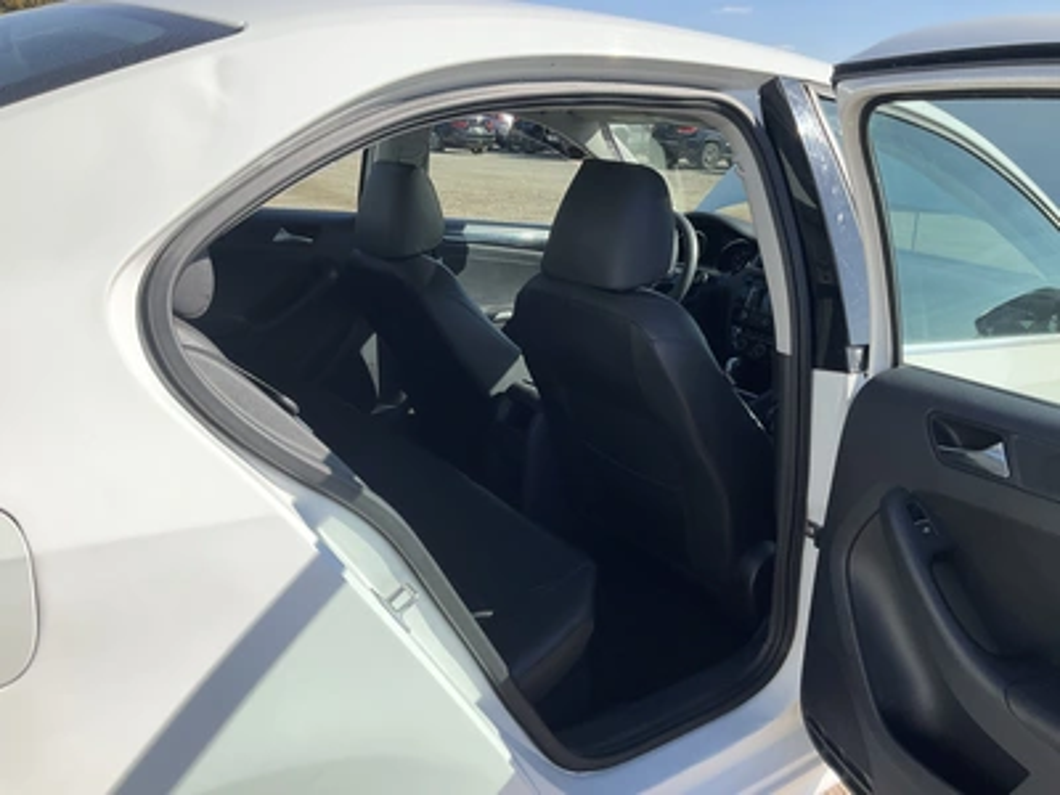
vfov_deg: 48.2
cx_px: 530
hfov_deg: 61.7
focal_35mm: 29
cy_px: 398
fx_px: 888
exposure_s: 1/1577
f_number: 1.8
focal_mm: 3
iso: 25
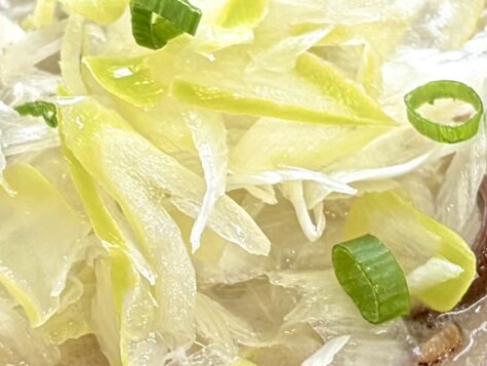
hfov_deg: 26.2
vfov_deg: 21.0
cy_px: 239
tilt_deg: -45.5
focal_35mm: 70
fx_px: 986
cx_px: 493
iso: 125
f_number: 1.6
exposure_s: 1/97
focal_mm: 5.96
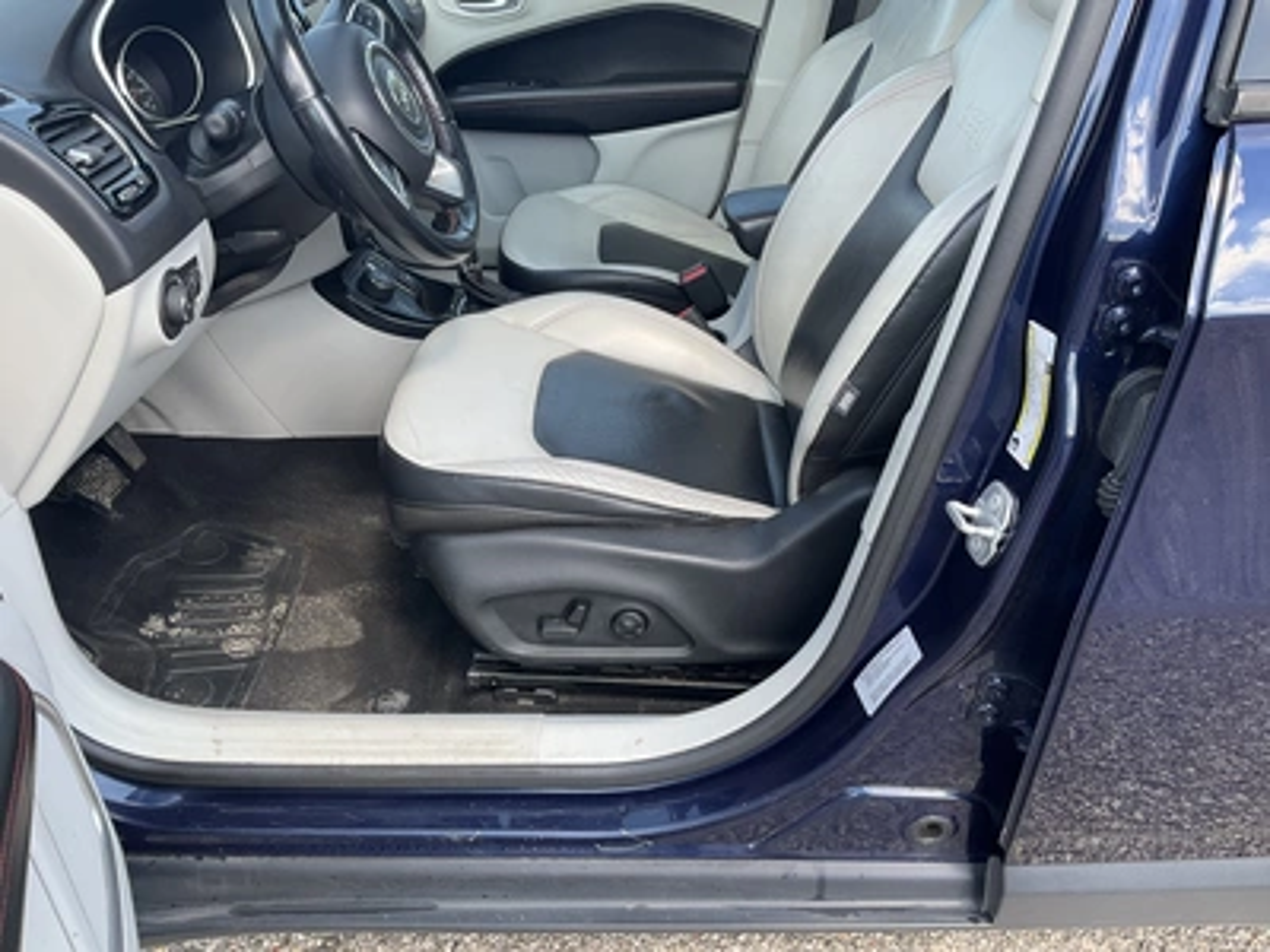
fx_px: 1064
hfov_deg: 61.7
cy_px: 476
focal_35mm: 29
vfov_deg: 48.2
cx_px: 635
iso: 20
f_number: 1.8
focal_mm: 3
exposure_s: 1/127
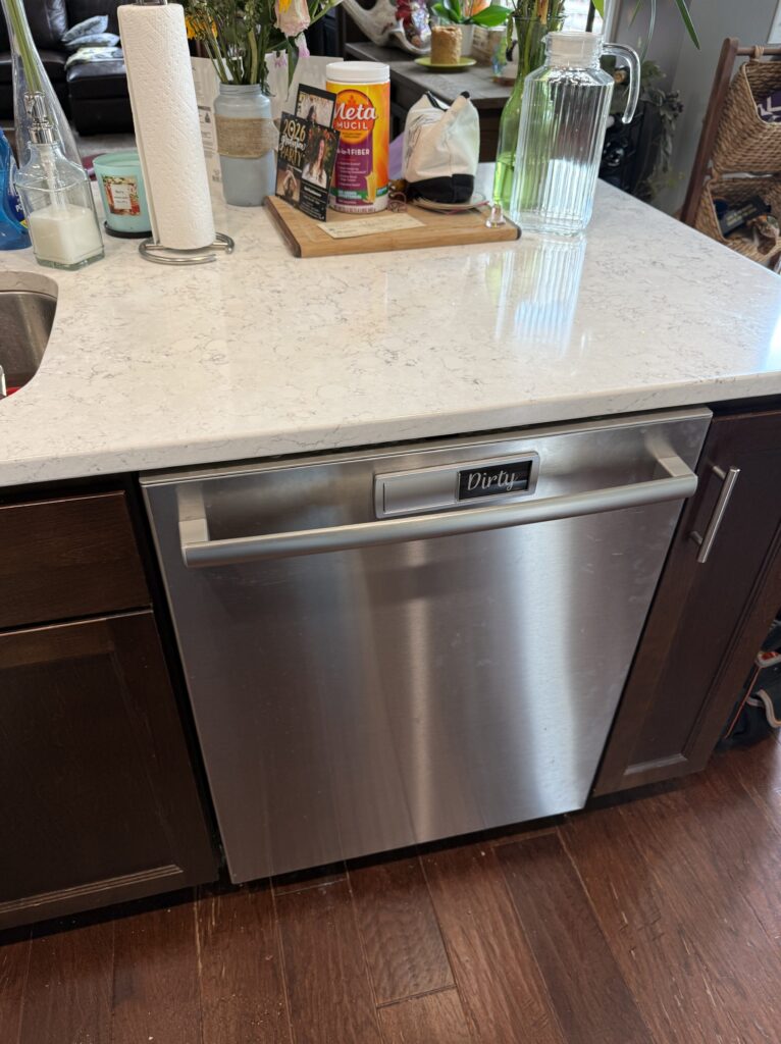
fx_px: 723
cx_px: 390
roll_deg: -1.5
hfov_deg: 56.7
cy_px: 522
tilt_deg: -37.5
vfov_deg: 71.6
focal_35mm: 24
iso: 125
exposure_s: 1/60
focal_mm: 6.76
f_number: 1.78
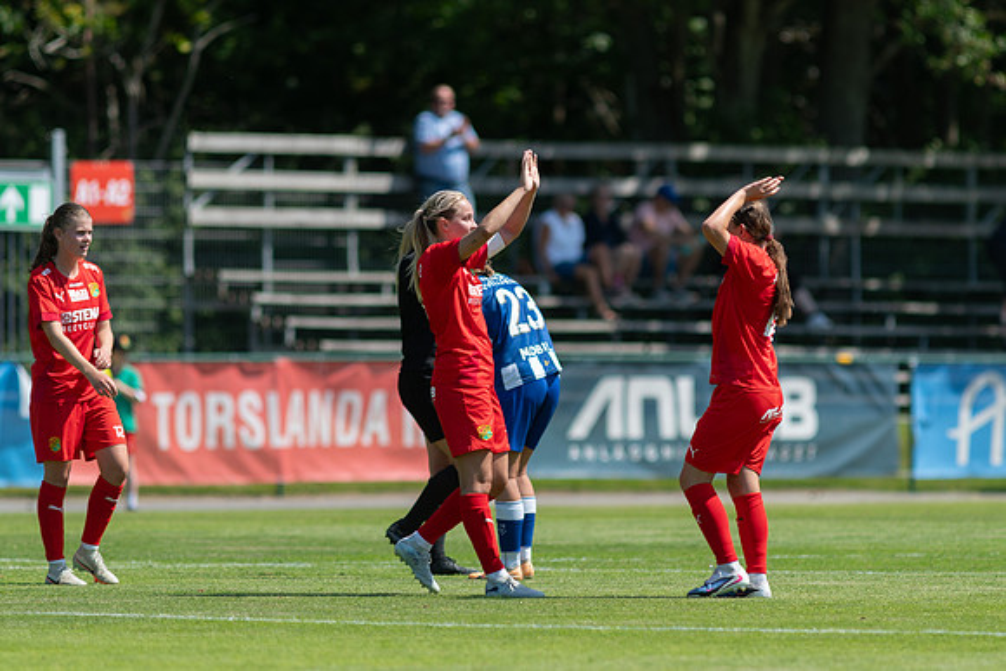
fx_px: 12577
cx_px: 503
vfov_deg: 3.1
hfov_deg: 4.6
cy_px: 336
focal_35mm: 450
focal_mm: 300
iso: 125
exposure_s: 1/2000
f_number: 3.2
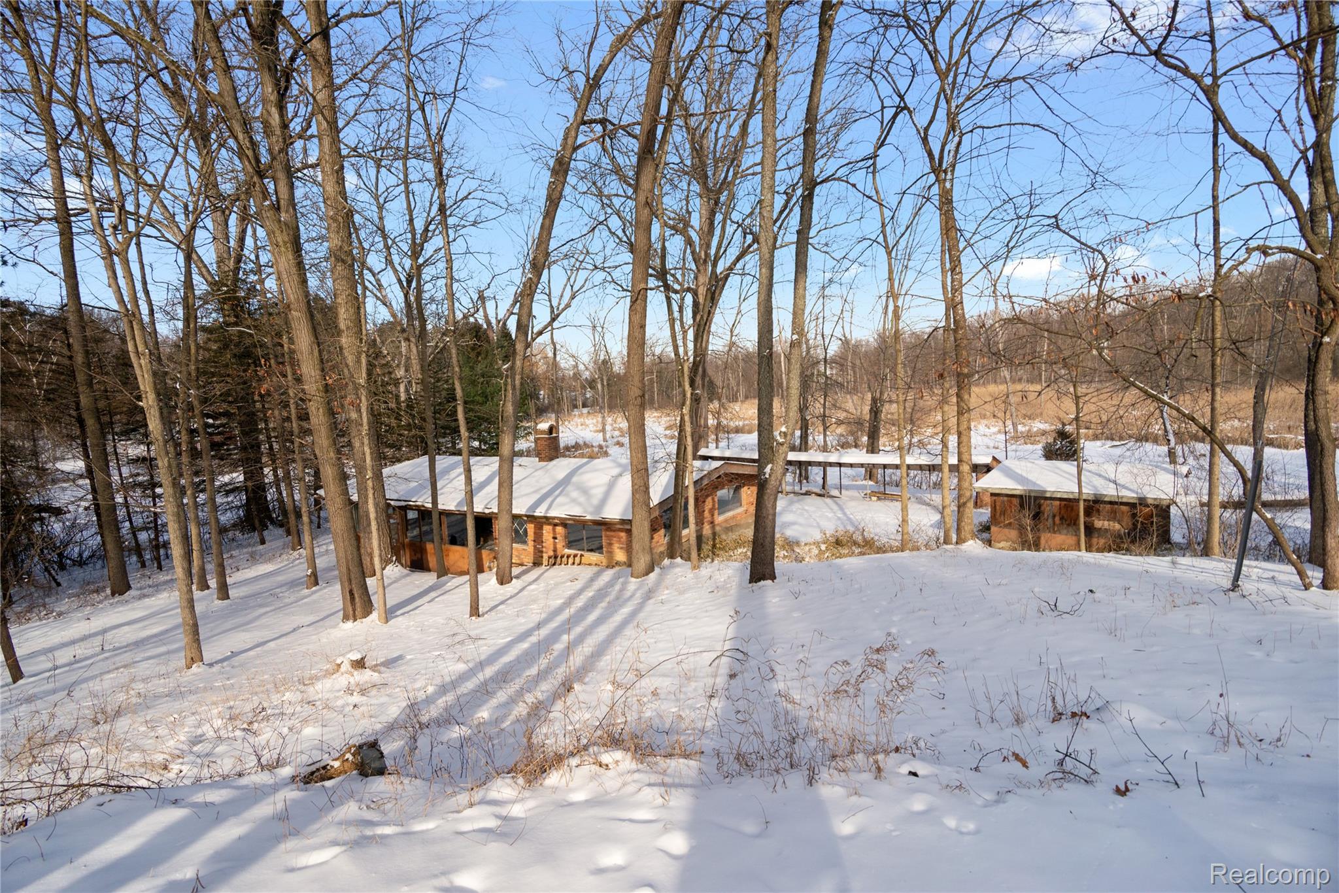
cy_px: 446
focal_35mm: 30
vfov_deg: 43.6
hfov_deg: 61.9
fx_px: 1116
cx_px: 670
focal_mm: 30
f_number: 9
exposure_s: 1/1000
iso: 320
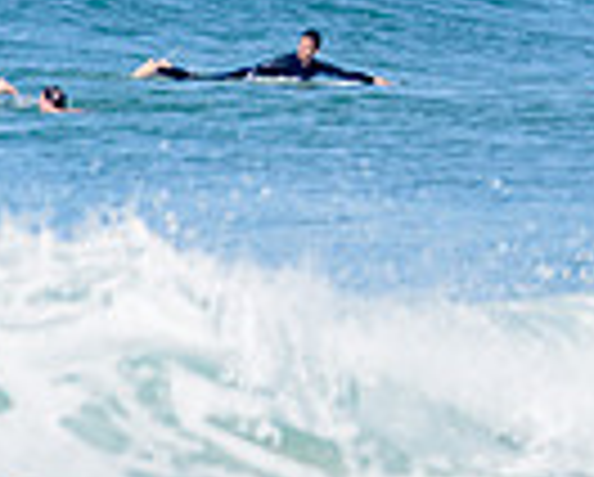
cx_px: 1134
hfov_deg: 0.9
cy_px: -106
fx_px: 36233
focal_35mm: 2058
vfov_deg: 0.8
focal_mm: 500
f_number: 5.6
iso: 160
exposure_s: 1/2000
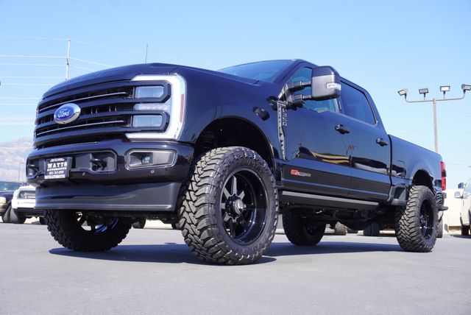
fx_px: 511
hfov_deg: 49.5
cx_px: 236
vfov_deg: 34.3
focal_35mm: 39
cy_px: 158
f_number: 8
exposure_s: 1/100
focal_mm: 26
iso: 100
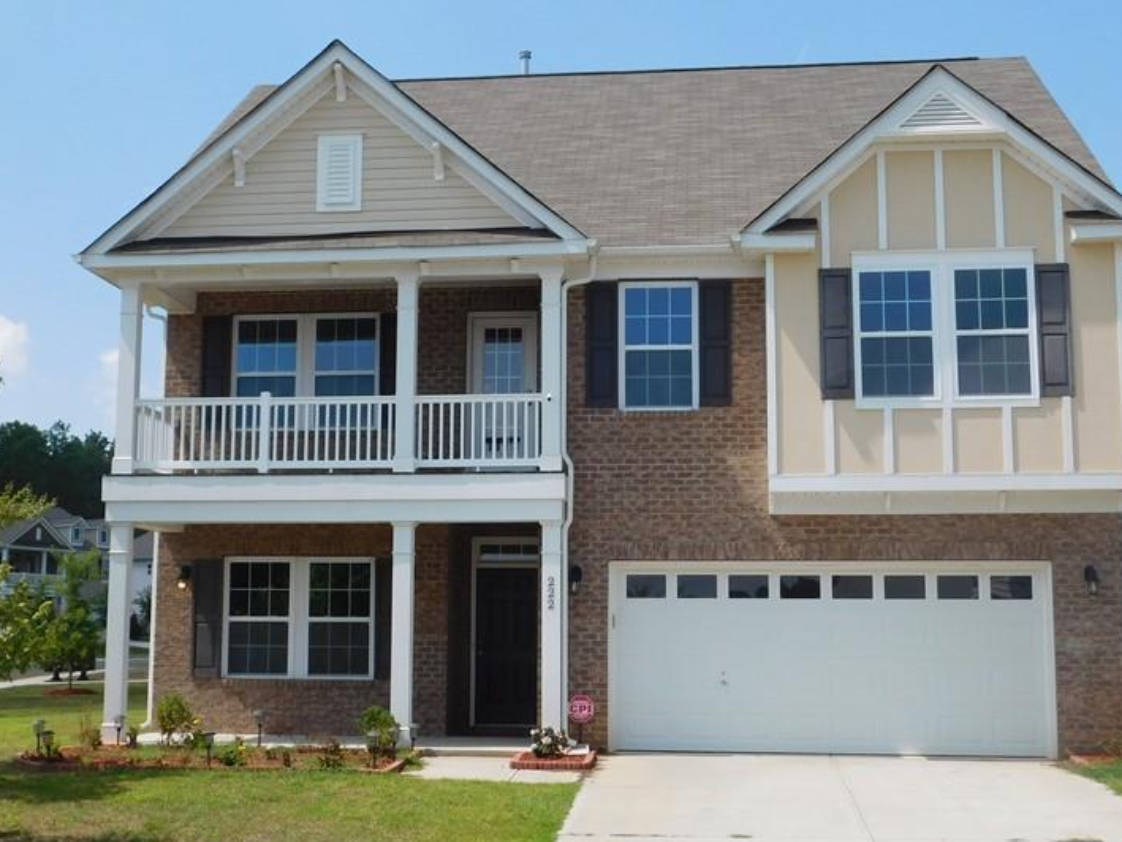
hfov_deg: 36.8
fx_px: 1686
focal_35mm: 52
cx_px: 498
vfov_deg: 28.0
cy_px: 404
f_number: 3.5
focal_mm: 6.3
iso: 125
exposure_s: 1/1500
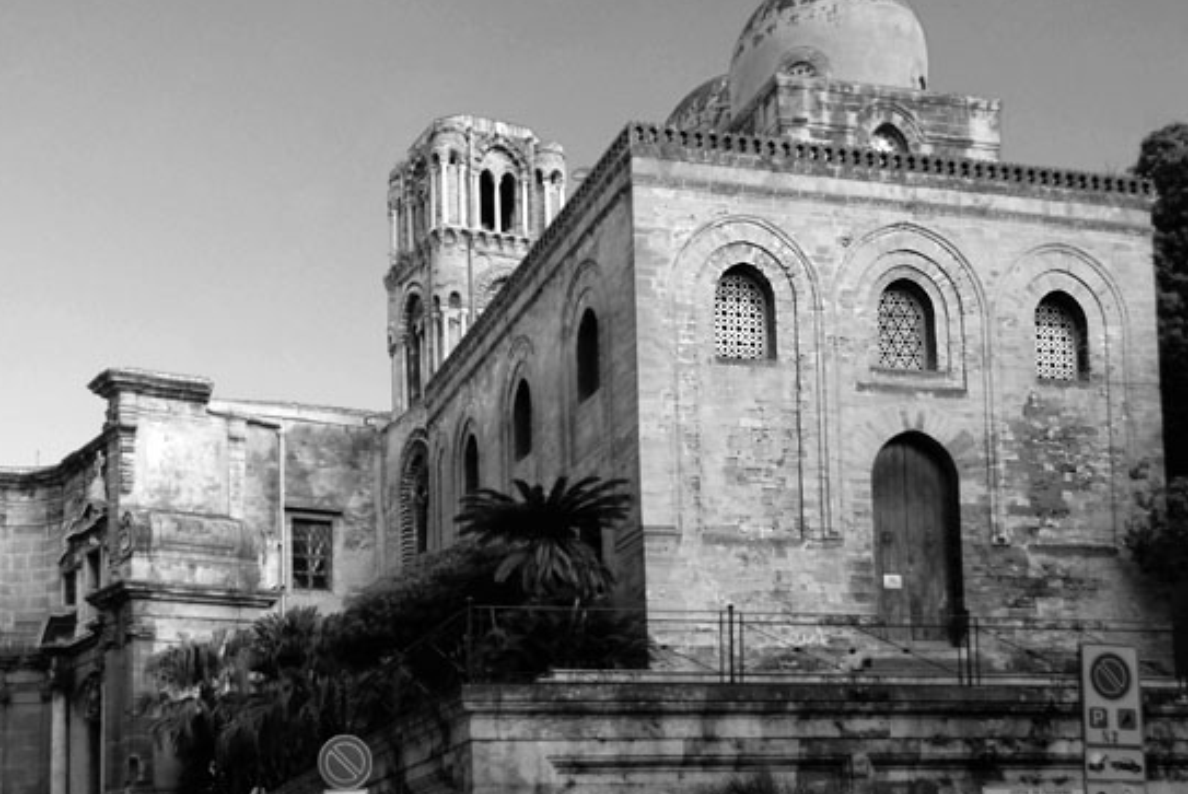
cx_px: 558
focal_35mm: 48
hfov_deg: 41.1
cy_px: 353
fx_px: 1585
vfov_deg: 28.1
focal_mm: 28
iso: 400
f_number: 4.5
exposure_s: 1/250
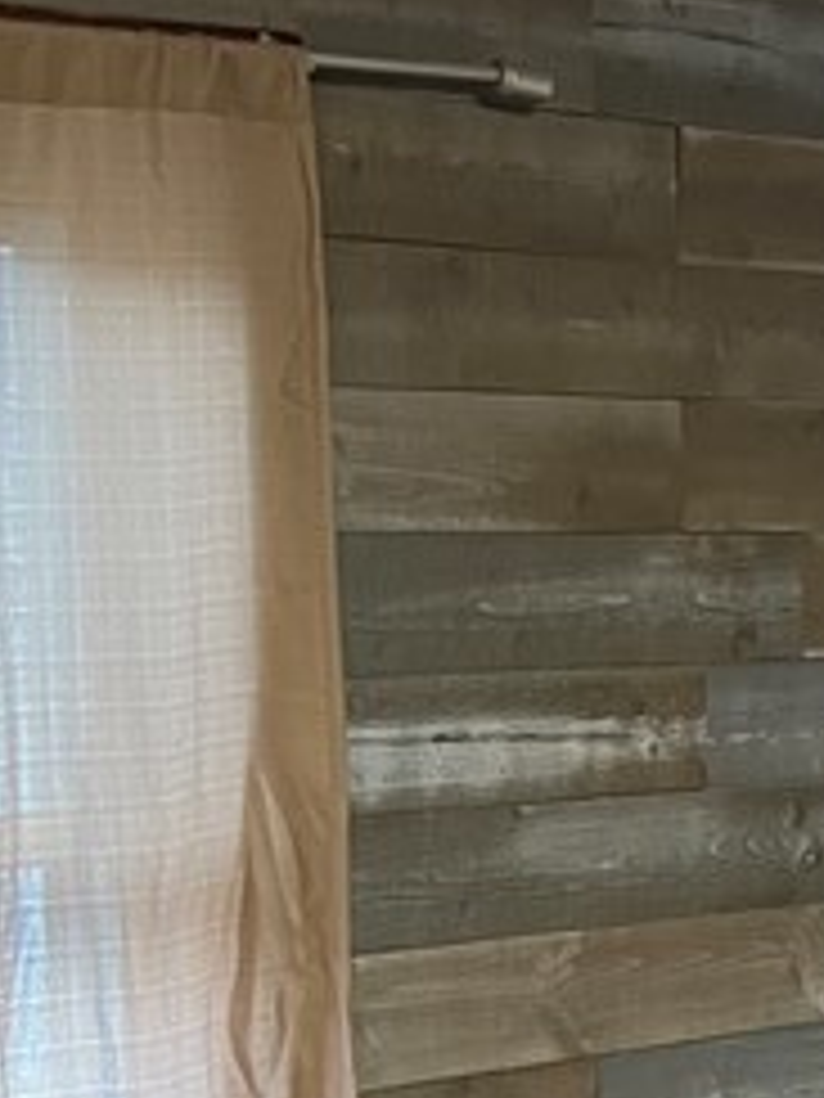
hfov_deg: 13.2
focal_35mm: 109
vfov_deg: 17.6
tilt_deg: -10.0
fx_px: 3460
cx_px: 1036
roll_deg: -2.3
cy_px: 1098
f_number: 1.5
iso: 200
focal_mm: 5.7
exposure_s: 1/60
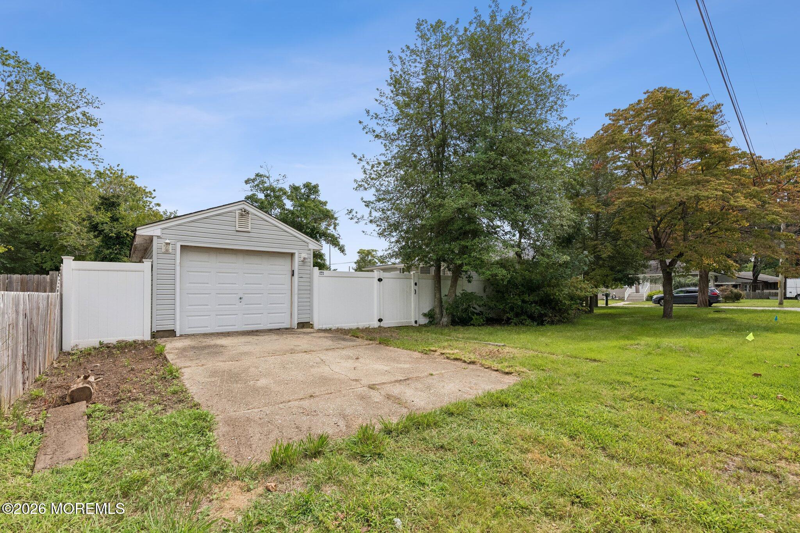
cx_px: 400
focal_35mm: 15
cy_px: 266
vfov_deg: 77.3
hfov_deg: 100.4
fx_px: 333
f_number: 7.1
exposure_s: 1/4000
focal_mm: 15
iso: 1000
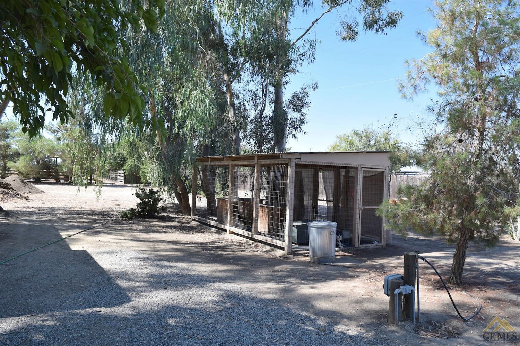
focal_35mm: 27
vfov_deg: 47.9
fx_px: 390
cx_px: 260
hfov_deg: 67.4
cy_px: 173
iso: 200
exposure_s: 1/250
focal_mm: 18
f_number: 8
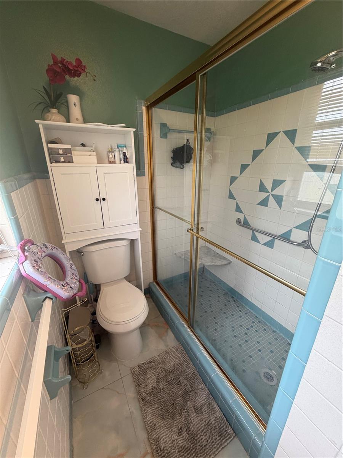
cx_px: 172
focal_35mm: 14
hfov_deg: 85.7
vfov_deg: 102.1
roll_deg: -0.2
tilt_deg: -19.6
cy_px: 229
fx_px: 185
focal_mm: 2.22
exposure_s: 1/60
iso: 160
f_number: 2.2
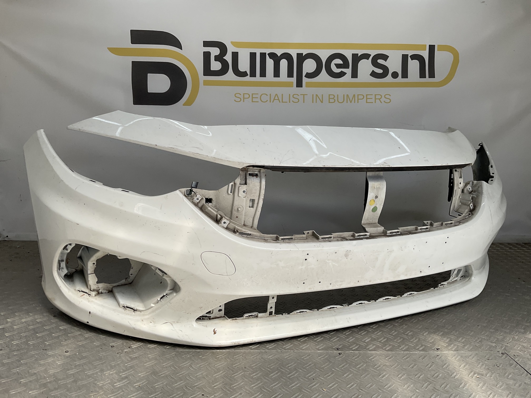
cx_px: 266
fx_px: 445
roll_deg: -1.5
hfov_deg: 61.7
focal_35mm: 29
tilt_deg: -9.3
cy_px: 199
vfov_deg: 48.2
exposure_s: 1/997
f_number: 1.8
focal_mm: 3
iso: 16
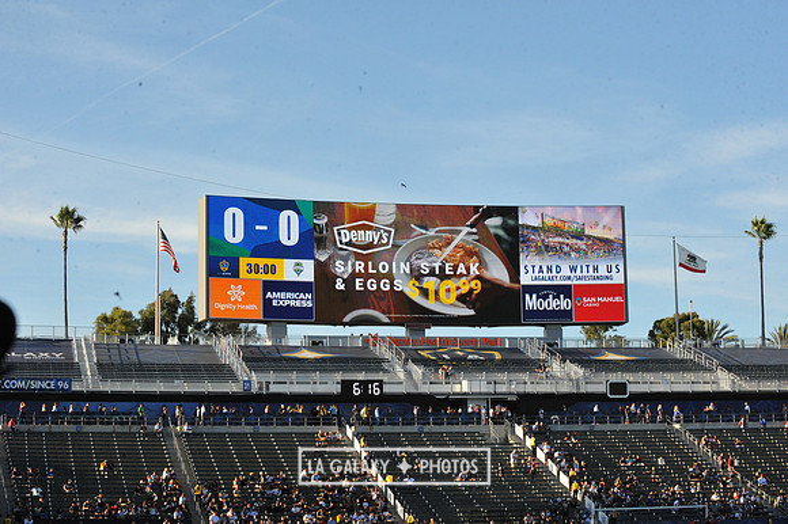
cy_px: 262
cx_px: 394
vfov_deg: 17.0
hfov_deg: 25.4
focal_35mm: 80
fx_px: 1750
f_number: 16
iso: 1600
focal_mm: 80
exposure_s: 1/1000
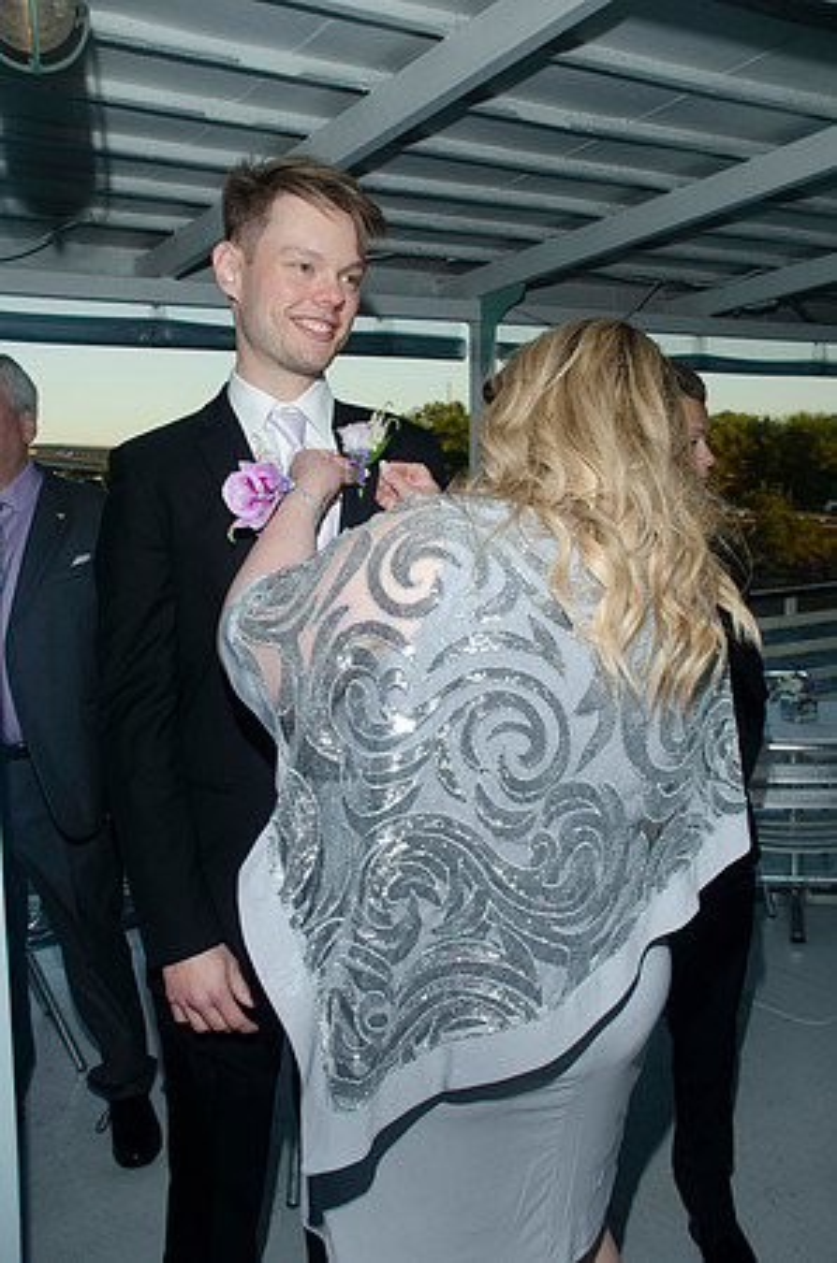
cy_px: 632
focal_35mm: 33
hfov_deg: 39.8
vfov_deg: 57.3
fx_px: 1156
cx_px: 418
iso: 100
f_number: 5.6
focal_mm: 22
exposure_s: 1/250
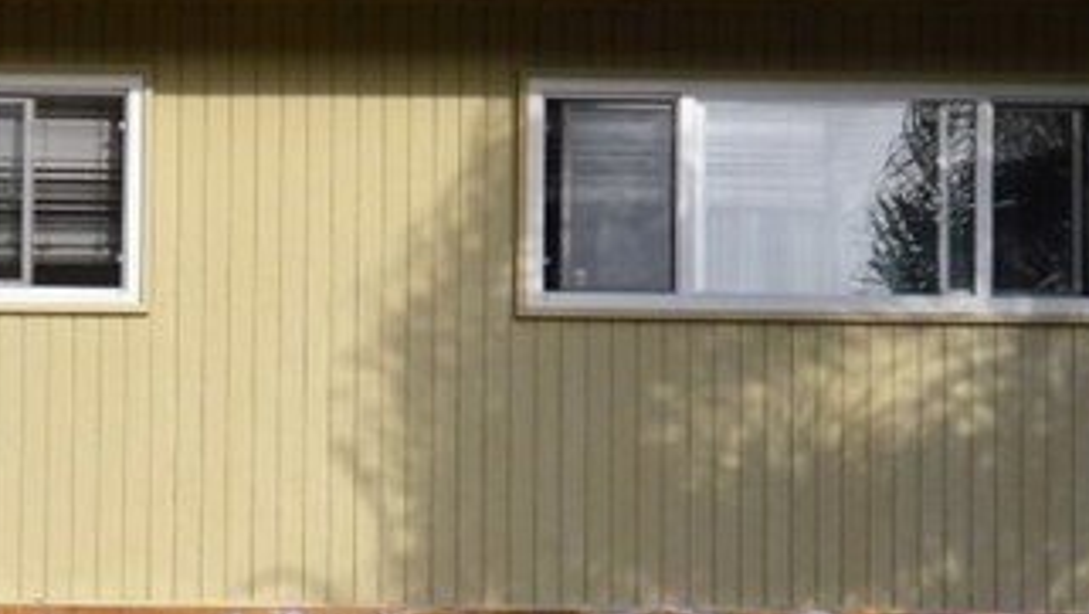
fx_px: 1445
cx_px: 380
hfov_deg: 40.9
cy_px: 600
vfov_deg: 23.1
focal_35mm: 50
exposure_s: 1/320
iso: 100
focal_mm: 10
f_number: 9
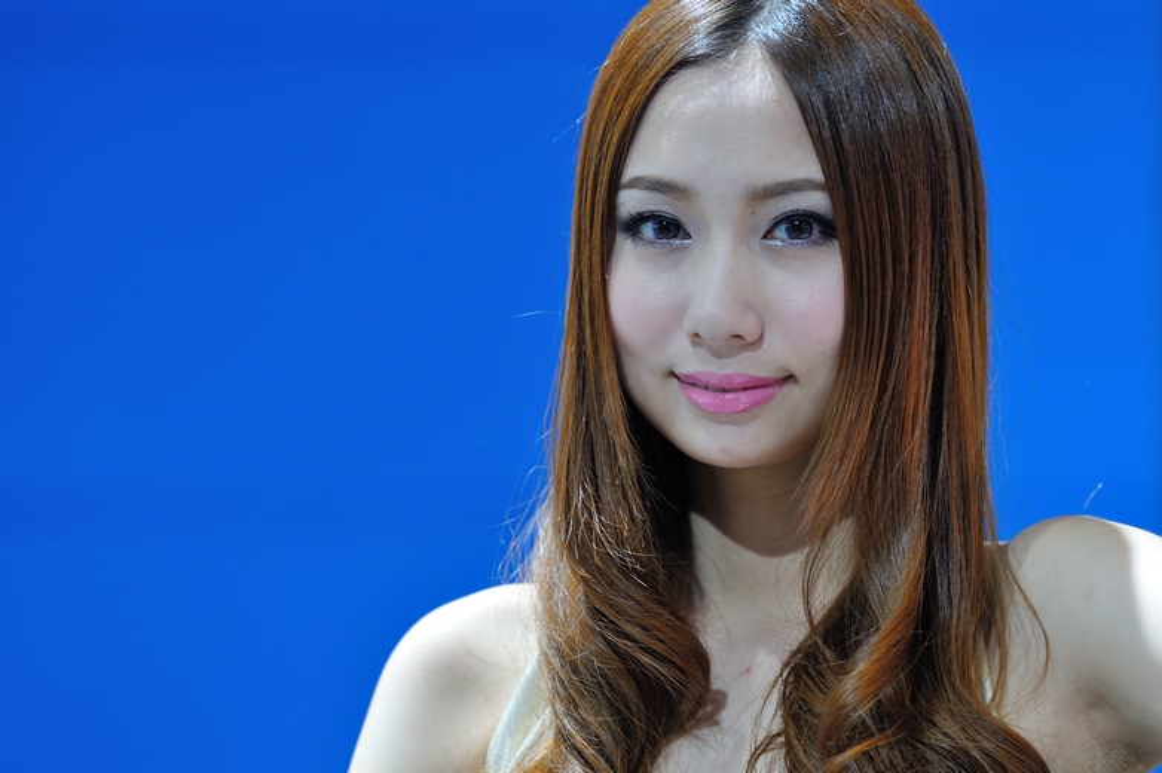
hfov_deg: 8.1
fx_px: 8224
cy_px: 386
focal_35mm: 255
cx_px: 581
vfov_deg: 5.4
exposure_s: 1/100
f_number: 2.8
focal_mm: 170
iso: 250
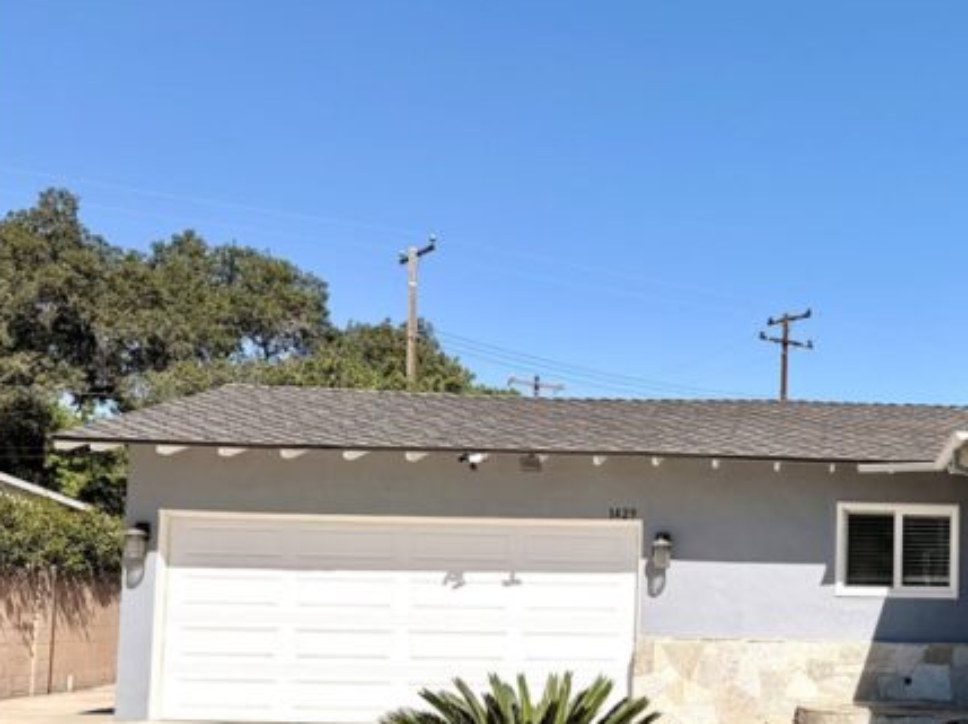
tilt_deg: +3.5
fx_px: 1201
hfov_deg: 41.0
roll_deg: -1.0
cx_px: 842
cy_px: 535
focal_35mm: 43
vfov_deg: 33.0
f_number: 1.78
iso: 80
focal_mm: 6.76
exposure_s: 1/4975
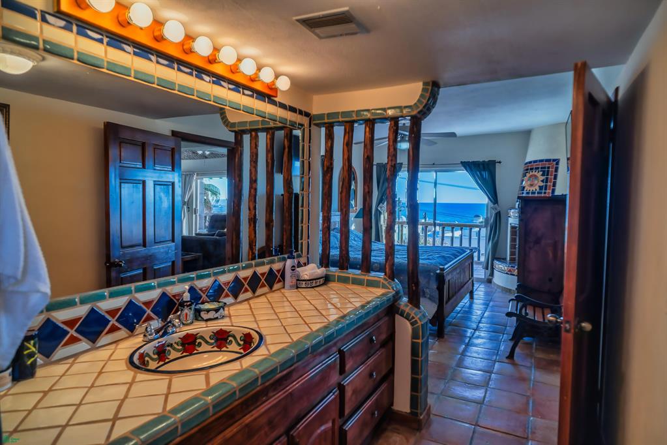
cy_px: 222
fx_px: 371
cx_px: 334
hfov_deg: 84.0
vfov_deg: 61.9
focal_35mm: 20
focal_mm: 20
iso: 250
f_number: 4
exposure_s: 1/2000
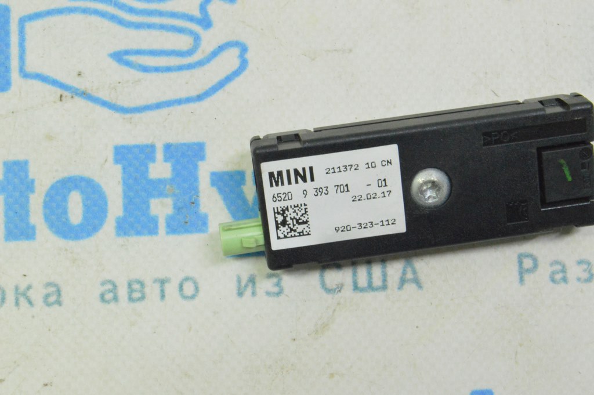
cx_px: 297
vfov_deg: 16.5
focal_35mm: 82
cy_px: 198
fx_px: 1360
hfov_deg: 24.6
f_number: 20
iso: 6400
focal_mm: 55
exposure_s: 1/20
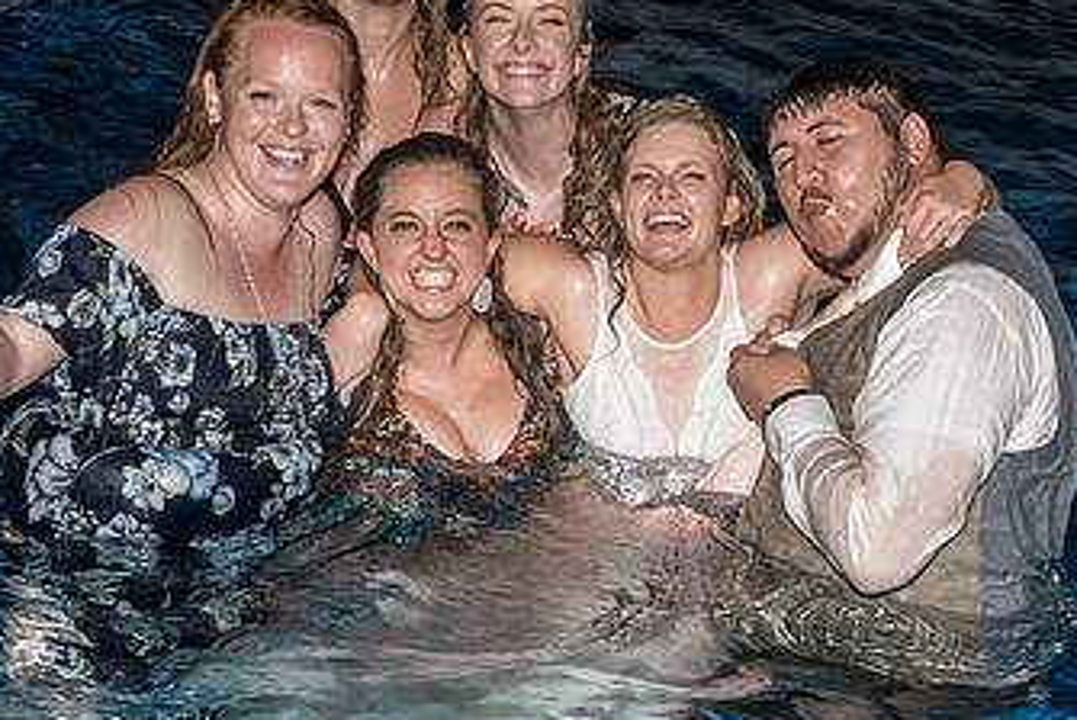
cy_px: 533
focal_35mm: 95
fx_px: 2844
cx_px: 670
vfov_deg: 14.4
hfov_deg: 21.4
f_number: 6.3
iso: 2000
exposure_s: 1/100
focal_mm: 28
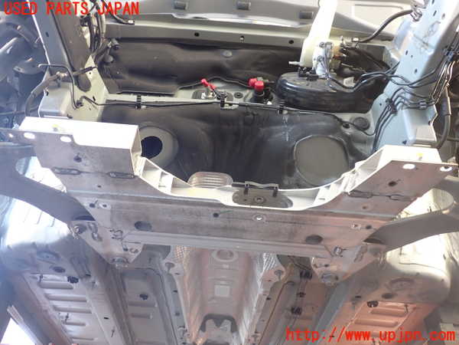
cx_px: 230
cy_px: 172
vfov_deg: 46.8
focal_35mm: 30
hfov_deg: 60.0
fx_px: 398
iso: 200
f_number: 2.3
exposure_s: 1/40
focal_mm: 5.4
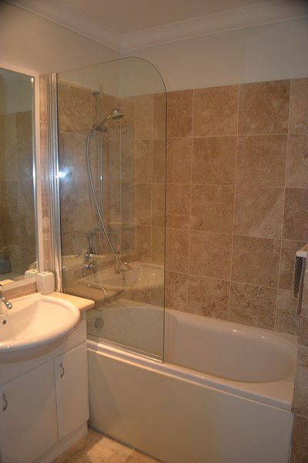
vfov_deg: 67.4
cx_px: 154
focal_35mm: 27
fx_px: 346
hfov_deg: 47.9
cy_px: 232
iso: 1000
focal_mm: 18
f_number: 3.5
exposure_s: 1/60
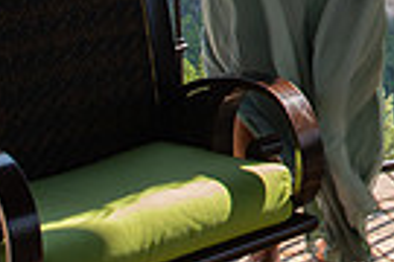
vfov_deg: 10.3
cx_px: 660
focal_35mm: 125
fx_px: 1368
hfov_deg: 14.8
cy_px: -217
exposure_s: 1/160
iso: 125
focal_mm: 29
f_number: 4.5
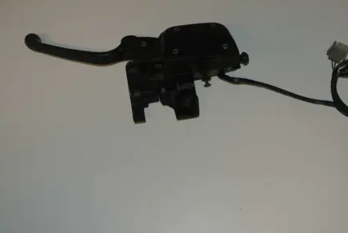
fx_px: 445
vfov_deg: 29.3
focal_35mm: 46
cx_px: 209
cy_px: 101
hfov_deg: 42.5
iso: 200
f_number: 4
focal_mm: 14
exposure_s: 1/60
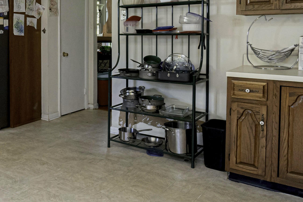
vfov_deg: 32.7
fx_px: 337
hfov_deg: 43.9
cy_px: 47
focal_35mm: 40
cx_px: 27
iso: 800
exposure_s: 1/60
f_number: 4
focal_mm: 10
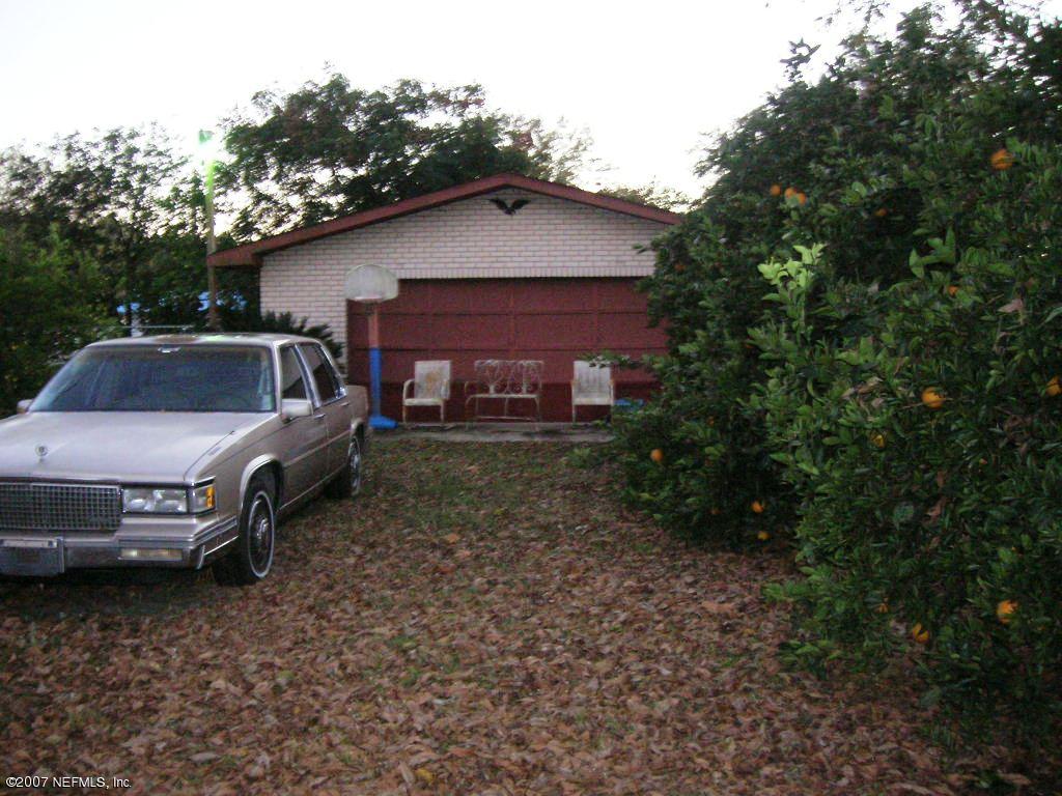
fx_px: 1043
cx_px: 531
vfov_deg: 41.8
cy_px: 398
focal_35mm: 34
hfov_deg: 54.0
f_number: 2.9
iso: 200
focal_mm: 5.7
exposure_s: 1/13.6
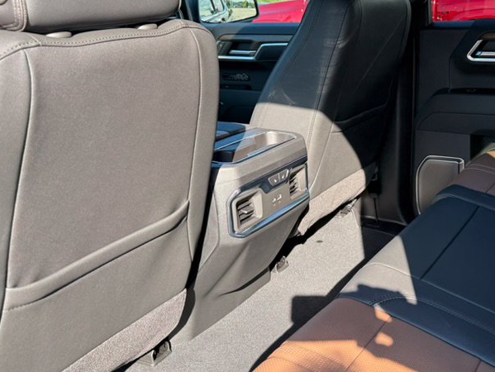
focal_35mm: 41
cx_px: 381
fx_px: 587
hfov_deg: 44.0
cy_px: 148
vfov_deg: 35.0
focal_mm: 6.76
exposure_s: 1/459
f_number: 1.78
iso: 100
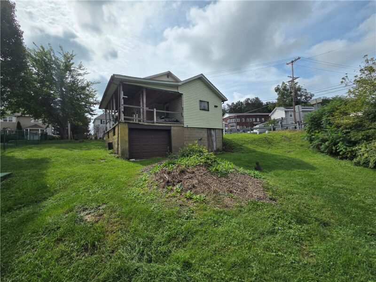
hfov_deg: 106.2
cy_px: 141
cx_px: 188
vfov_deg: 89.9
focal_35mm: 13
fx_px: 141
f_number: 2.2
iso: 50
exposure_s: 1/4314
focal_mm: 2.2
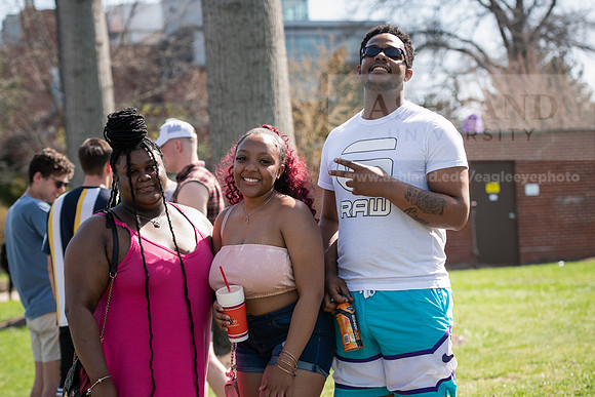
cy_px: 198
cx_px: 298
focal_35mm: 92
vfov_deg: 14.9
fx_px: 1521
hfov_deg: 22.1
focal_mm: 92
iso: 200
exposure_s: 1/500
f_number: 4
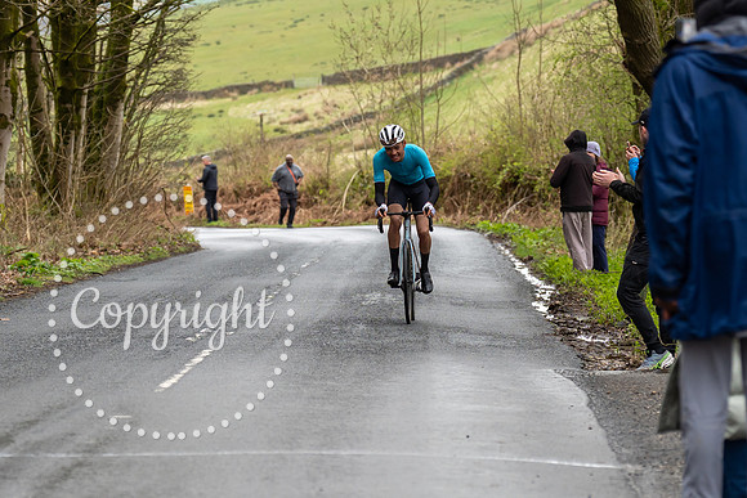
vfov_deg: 6.6
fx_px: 4306
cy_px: 215
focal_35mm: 207
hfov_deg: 9.9
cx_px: 465
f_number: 3.5
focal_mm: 101
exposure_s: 1/1000
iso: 640
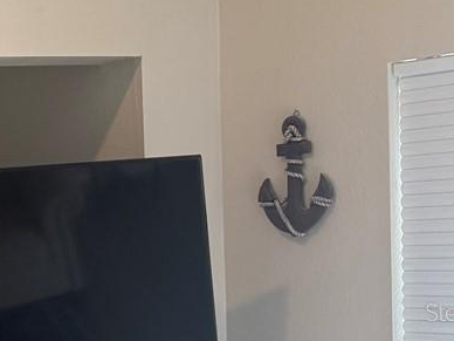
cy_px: 312
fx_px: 1298
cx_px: -400
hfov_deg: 16.2
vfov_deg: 14.8
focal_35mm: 99
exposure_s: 1/120
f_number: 1.78
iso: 160
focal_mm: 6.76
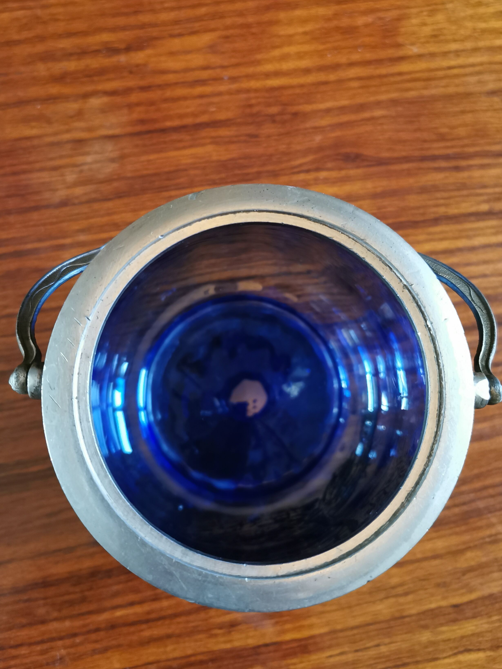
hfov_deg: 46.8
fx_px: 580
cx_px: 260
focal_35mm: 30
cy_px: 311
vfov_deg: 59.9
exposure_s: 1/30
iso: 500
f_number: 1.6
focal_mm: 5.56
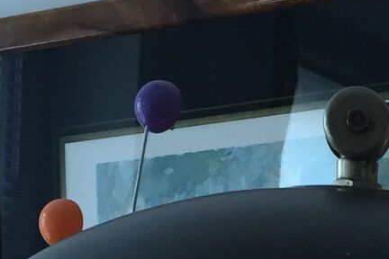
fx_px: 1545
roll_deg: +1.6
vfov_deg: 8.6
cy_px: 650
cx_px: 526
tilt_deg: -9.1
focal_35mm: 143
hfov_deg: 13.7
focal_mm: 4.15
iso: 50
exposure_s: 1/33
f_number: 2.2
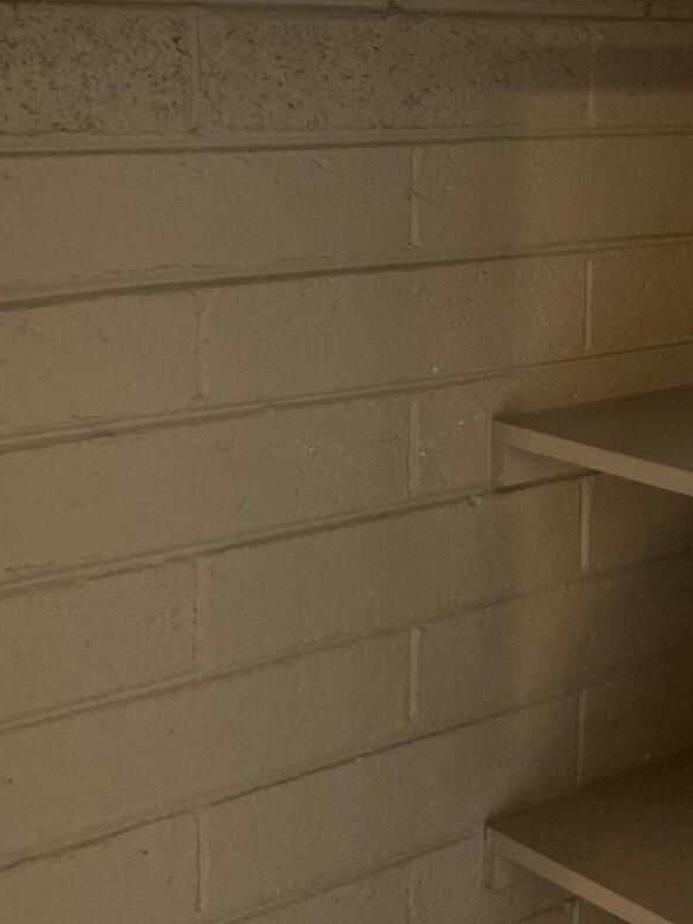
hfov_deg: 21.9
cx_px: 584
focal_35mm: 66
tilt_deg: -8.9
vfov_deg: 29.2
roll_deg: -1.6
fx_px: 1762
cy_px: 317
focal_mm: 4.25
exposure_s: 1/60
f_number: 1.8
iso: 500
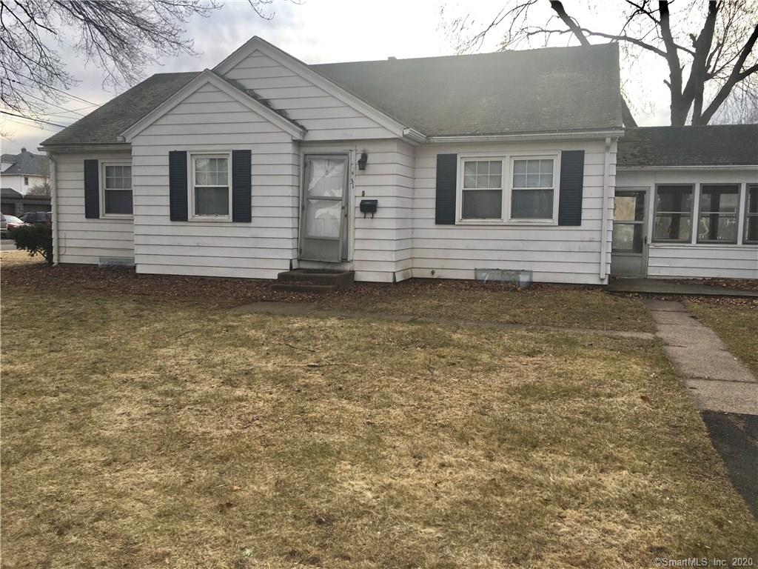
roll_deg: -1.1
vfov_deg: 48.2
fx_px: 635
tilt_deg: -2.9
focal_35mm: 29
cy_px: 284
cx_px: 379
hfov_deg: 61.7
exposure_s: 1/490
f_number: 2.2
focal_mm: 4.15
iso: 25
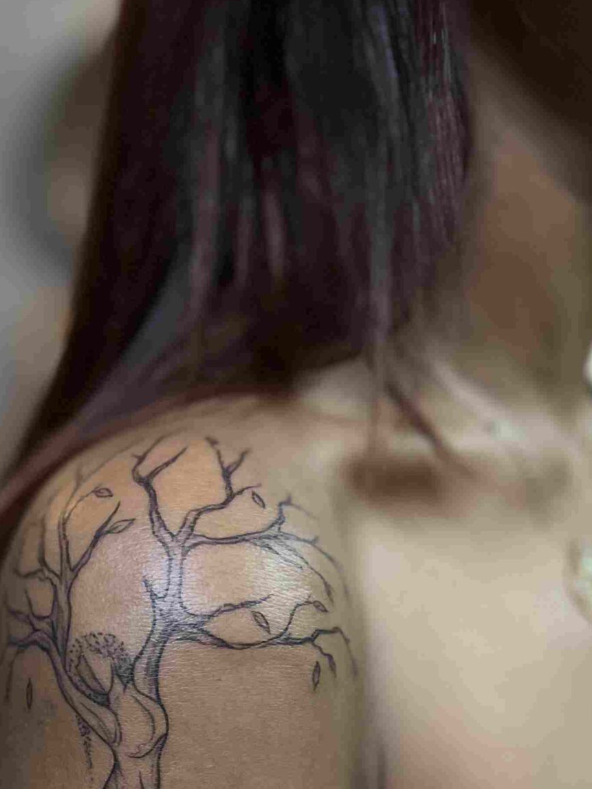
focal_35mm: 58
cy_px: 803
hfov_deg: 25.1
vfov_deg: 30.7
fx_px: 1323
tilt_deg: -22.9
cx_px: 180
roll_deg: -6.0
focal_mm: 5.1
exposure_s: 1/50
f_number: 1.6
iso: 160
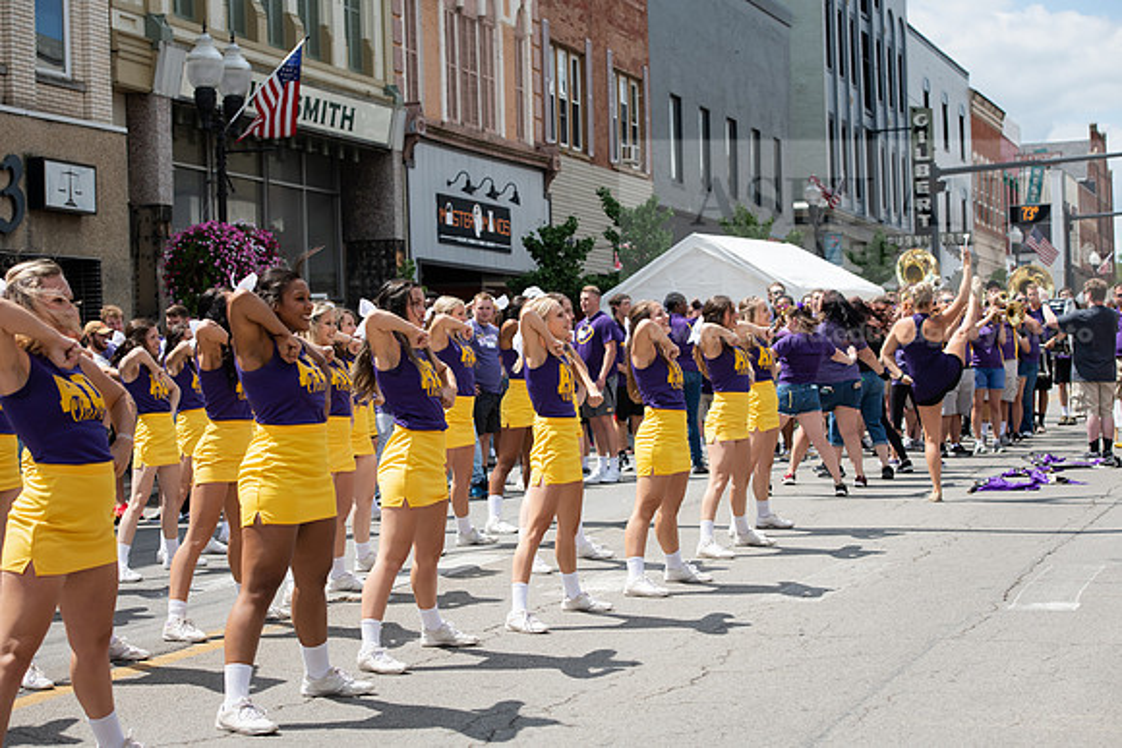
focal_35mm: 75
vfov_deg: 18.2
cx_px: 561
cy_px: 374
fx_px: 2338
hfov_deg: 27.0
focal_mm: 75
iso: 200
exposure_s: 1/640
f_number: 6.3
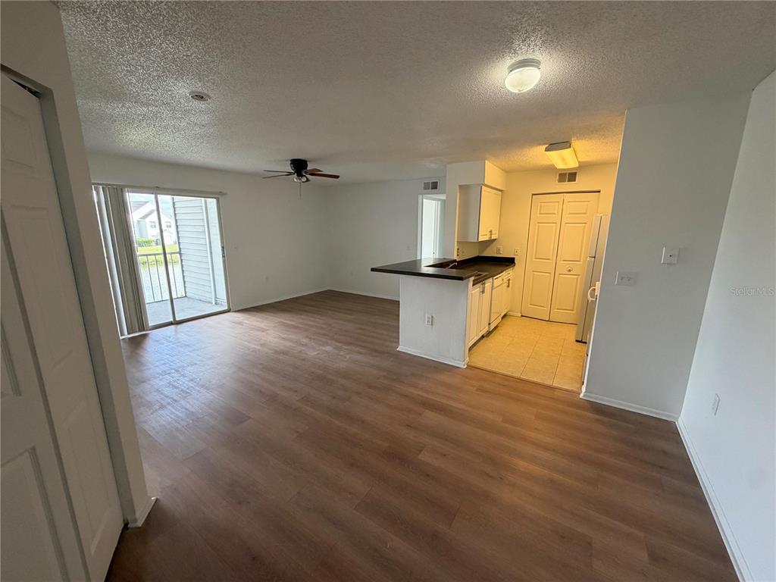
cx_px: 388
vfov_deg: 85.7
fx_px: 314
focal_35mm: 14
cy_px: 291
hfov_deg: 102.1
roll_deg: +0.7
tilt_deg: -10.6
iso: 200
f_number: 2.2
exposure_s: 1/121
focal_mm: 2.22
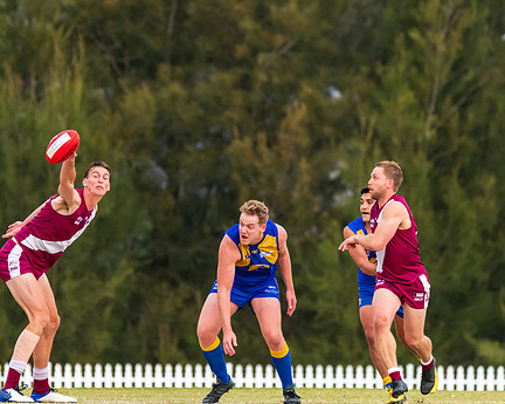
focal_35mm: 720
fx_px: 10754
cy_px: 118
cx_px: 145
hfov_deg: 2.7
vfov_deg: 2.1
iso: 2500
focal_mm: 420
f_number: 6
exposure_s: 1/1250
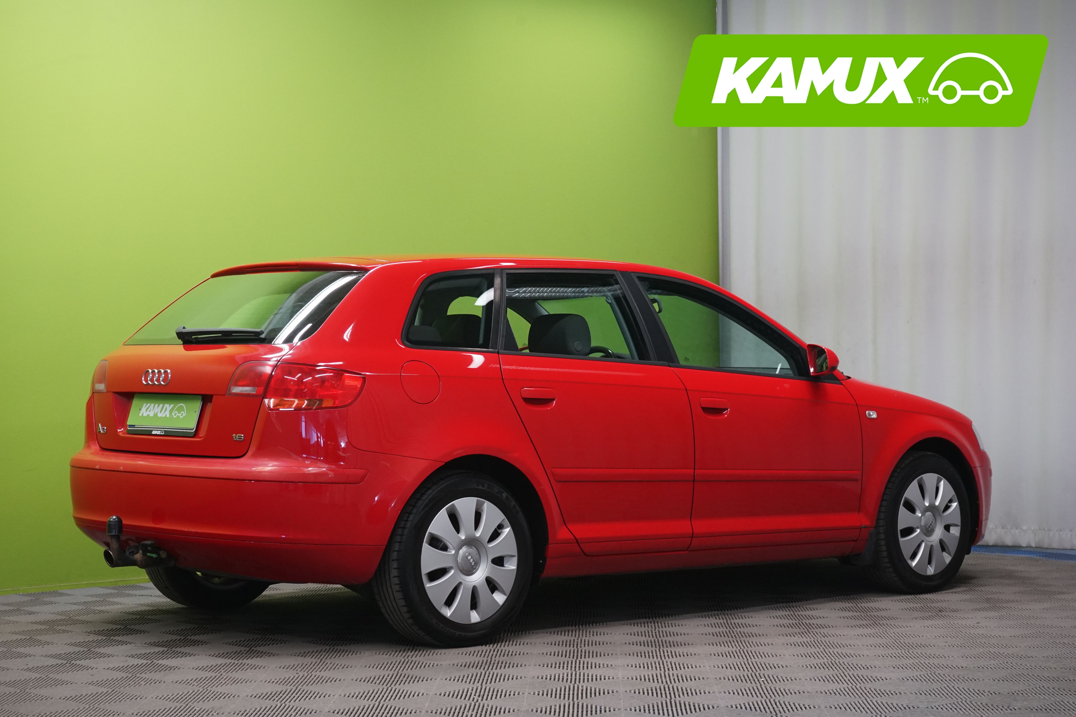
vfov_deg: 20.3
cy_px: 358
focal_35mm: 67
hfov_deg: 30.1
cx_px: 538
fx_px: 2002
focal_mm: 67
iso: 2000
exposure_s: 1/25
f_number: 9
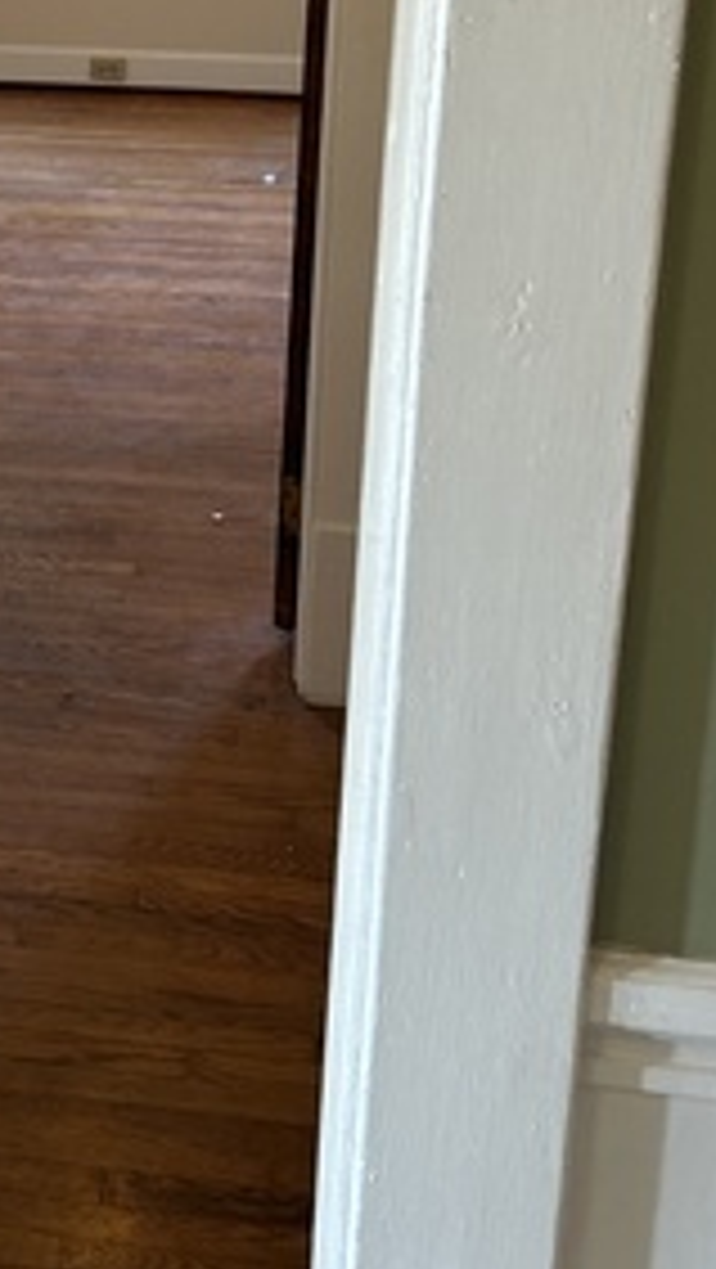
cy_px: 146
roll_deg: +0.7
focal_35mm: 67
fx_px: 2257
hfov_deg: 17.2
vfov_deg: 30.2
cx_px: -149
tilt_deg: -14.4
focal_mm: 5.7
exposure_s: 1/60
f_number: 1.5
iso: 200
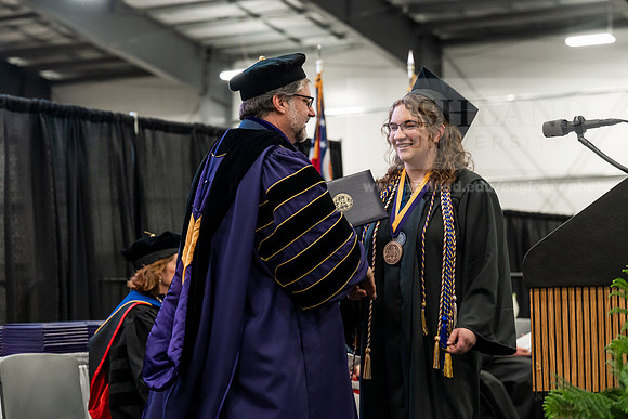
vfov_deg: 15.9
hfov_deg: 23.6
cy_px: 210
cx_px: 314
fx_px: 1501
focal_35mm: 86
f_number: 4.5
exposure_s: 1/200
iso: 4000
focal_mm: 86
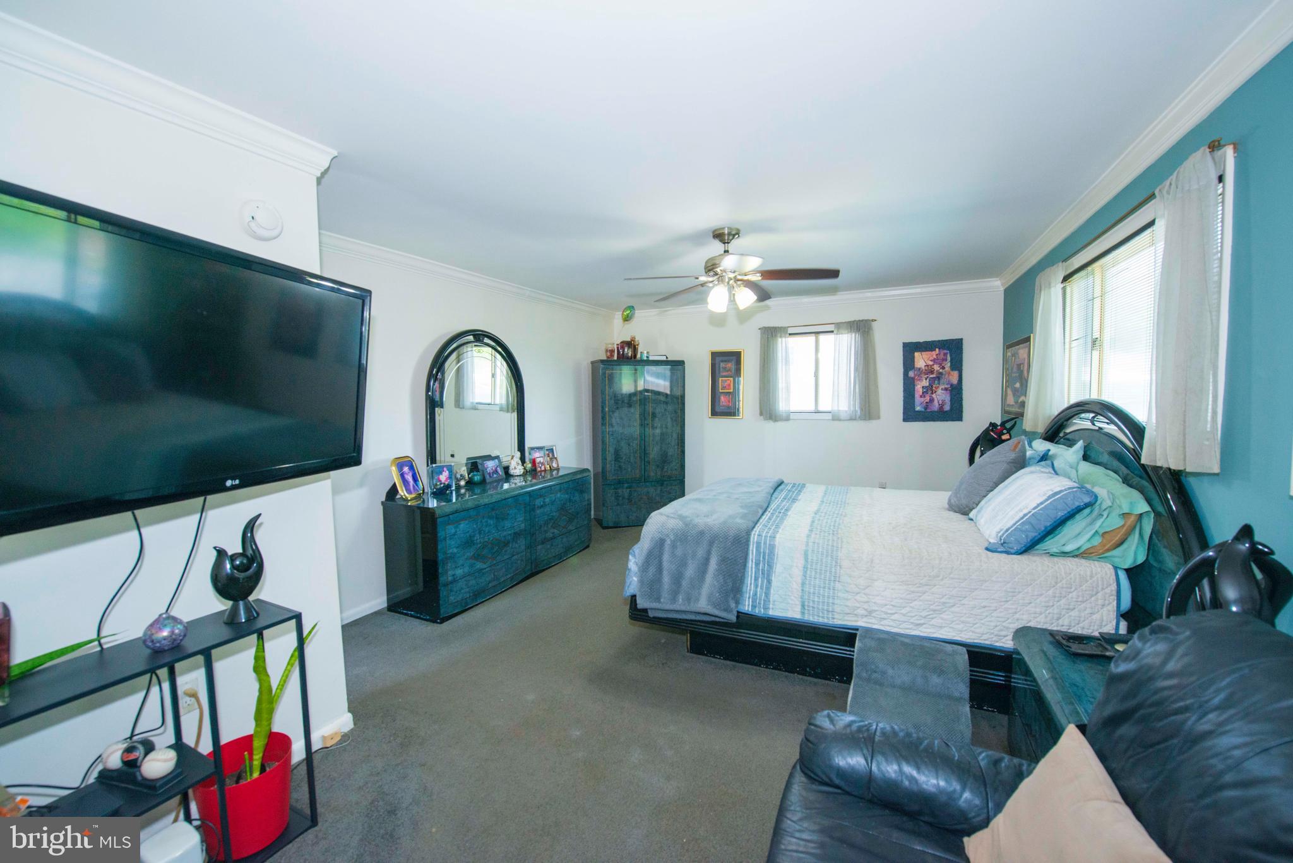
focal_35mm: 14
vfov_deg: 81.2
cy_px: 432
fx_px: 503
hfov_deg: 104.2
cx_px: 646
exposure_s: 1/100
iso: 1100
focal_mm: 14
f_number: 6.3
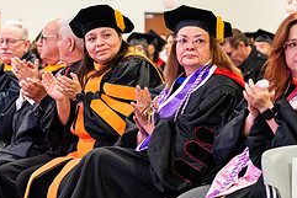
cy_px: 101
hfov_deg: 13.0
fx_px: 1304
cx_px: 140
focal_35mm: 158
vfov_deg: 8.7
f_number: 2.8
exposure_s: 1/200
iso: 3200
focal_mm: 56
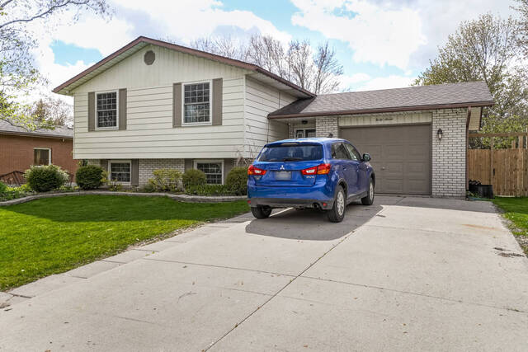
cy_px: 176
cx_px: 264
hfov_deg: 67.4
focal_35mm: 27
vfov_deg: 48.0
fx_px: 396
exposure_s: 1/2000
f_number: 7.1
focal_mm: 18
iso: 1250
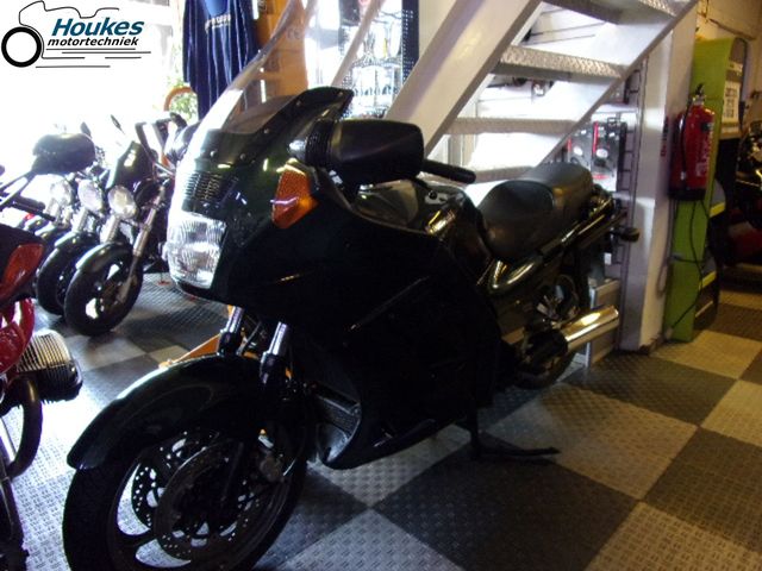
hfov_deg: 71.6
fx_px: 528
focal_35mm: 24
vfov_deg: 56.8
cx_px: 381
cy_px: 286
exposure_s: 1/17
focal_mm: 4.3
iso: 283
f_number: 3.3
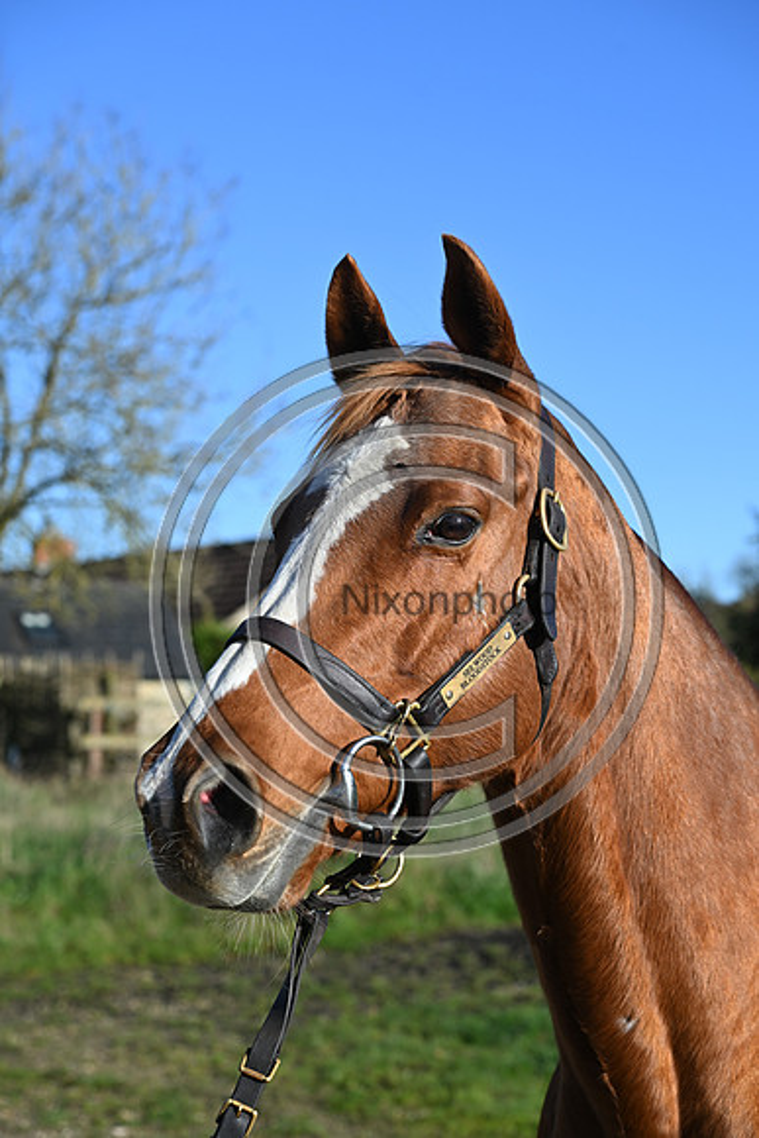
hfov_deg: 19.5
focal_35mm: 70
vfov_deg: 28.8
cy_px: 569
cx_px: 380
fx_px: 2212
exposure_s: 1/1250
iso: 320
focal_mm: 70
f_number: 5.6
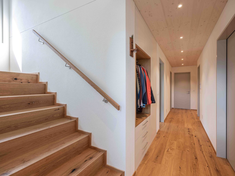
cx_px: 118
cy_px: 88
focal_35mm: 16
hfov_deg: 94.5
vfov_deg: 78.1
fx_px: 109
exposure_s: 1/2.5
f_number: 9
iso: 100
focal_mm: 20
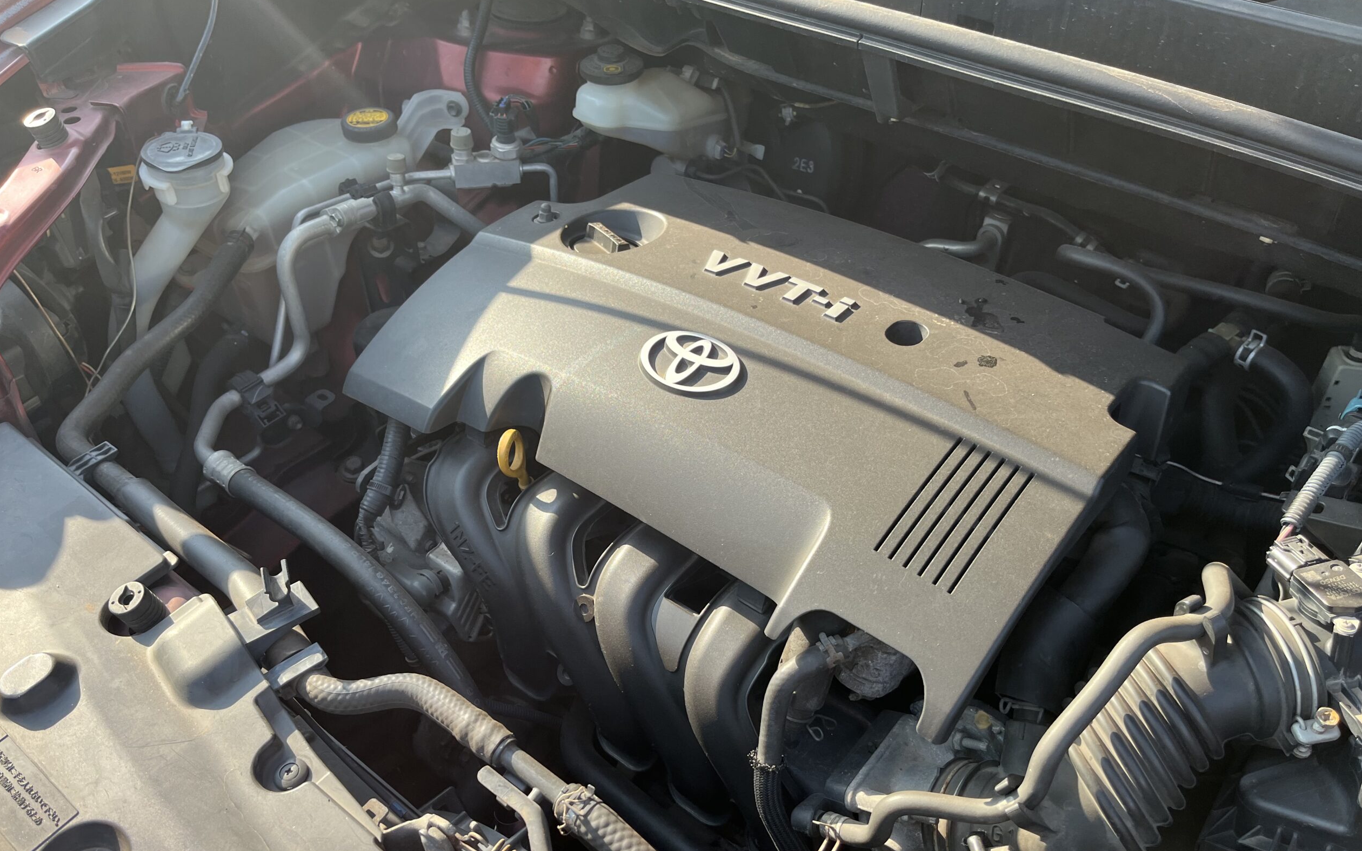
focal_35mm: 28
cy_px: 495
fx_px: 1039
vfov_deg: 44.4
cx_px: 672
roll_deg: -1.7
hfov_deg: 66.5
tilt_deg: -43.2
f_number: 1.6
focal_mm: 5.1
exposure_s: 1/390
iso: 50
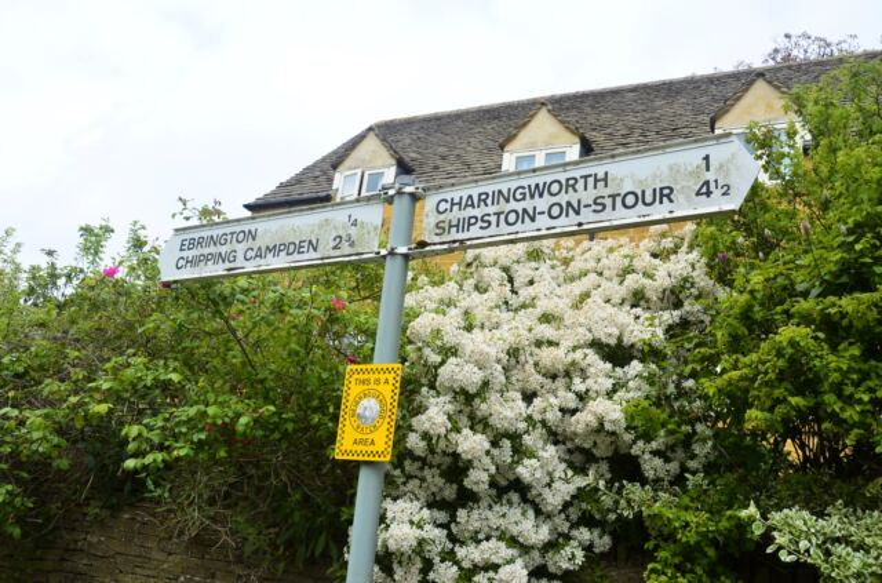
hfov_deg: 62.1
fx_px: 733
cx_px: 441
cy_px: 292
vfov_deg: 43.4
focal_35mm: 30
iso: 200
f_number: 7.1
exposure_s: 1/500
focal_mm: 20
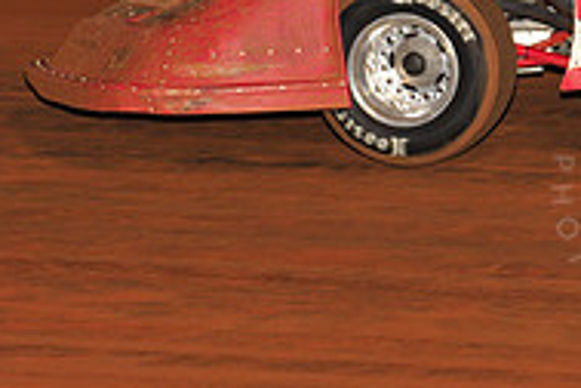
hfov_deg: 6.0
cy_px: -102
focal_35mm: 343
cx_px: 735
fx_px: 5535
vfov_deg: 4.0
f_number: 6.3
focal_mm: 112
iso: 800
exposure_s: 1/320
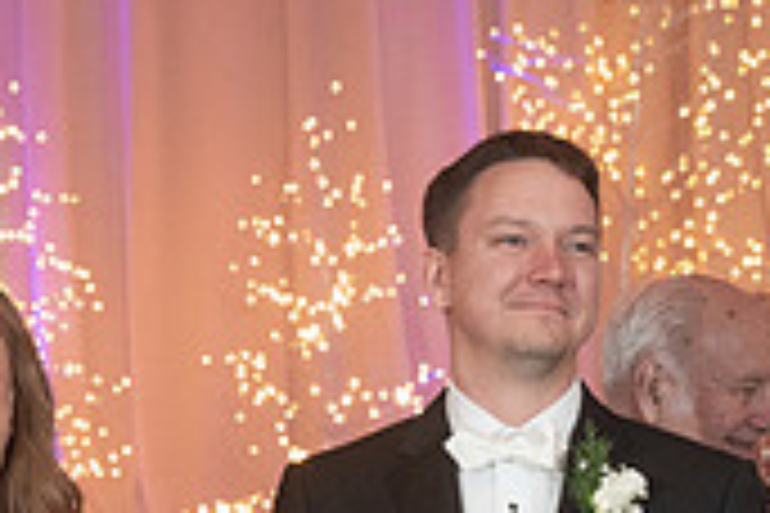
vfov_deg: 6.7
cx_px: 13
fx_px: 4320
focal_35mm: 202
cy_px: 671
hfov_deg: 10.1
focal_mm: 51
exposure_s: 1/160
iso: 2500
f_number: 4
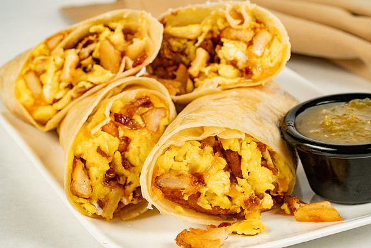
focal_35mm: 90
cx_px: 186
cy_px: 124
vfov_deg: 15.2
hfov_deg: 22.6
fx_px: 928
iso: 800
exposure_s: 1/200
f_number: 11
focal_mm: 90
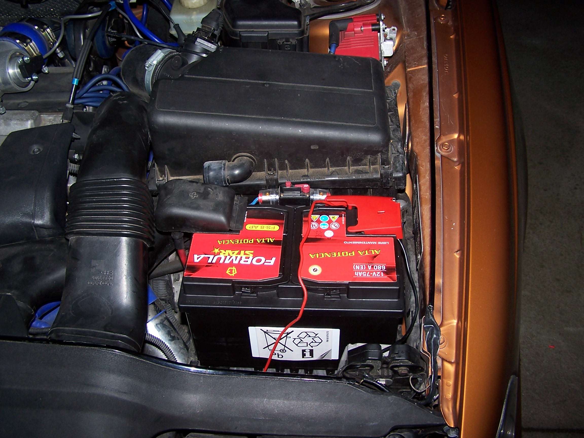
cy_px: 219
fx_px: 641
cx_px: 292
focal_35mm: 38
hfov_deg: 49.0
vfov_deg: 37.7
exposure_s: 1/60
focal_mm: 6.3
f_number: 2.8
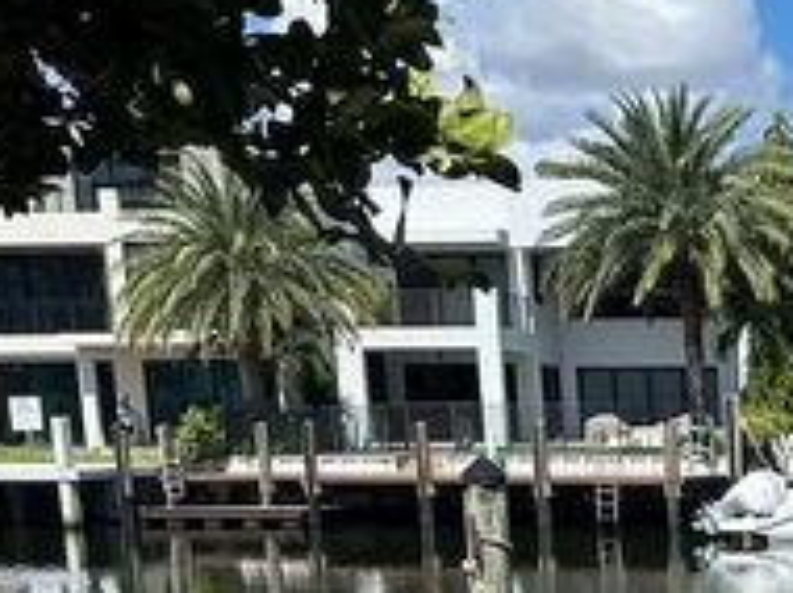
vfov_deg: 16.8
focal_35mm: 81
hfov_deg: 22.1
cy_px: 844
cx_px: 977
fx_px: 1853
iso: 80
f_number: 1.78
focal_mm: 6.86
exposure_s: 1/4184
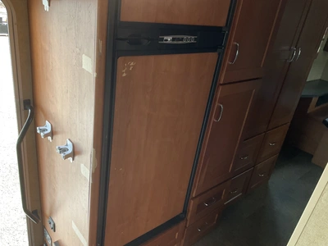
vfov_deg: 48.2
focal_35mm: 29
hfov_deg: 61.7
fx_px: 275
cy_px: 123
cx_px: 164
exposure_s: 1/113
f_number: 1.8
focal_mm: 3
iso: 64
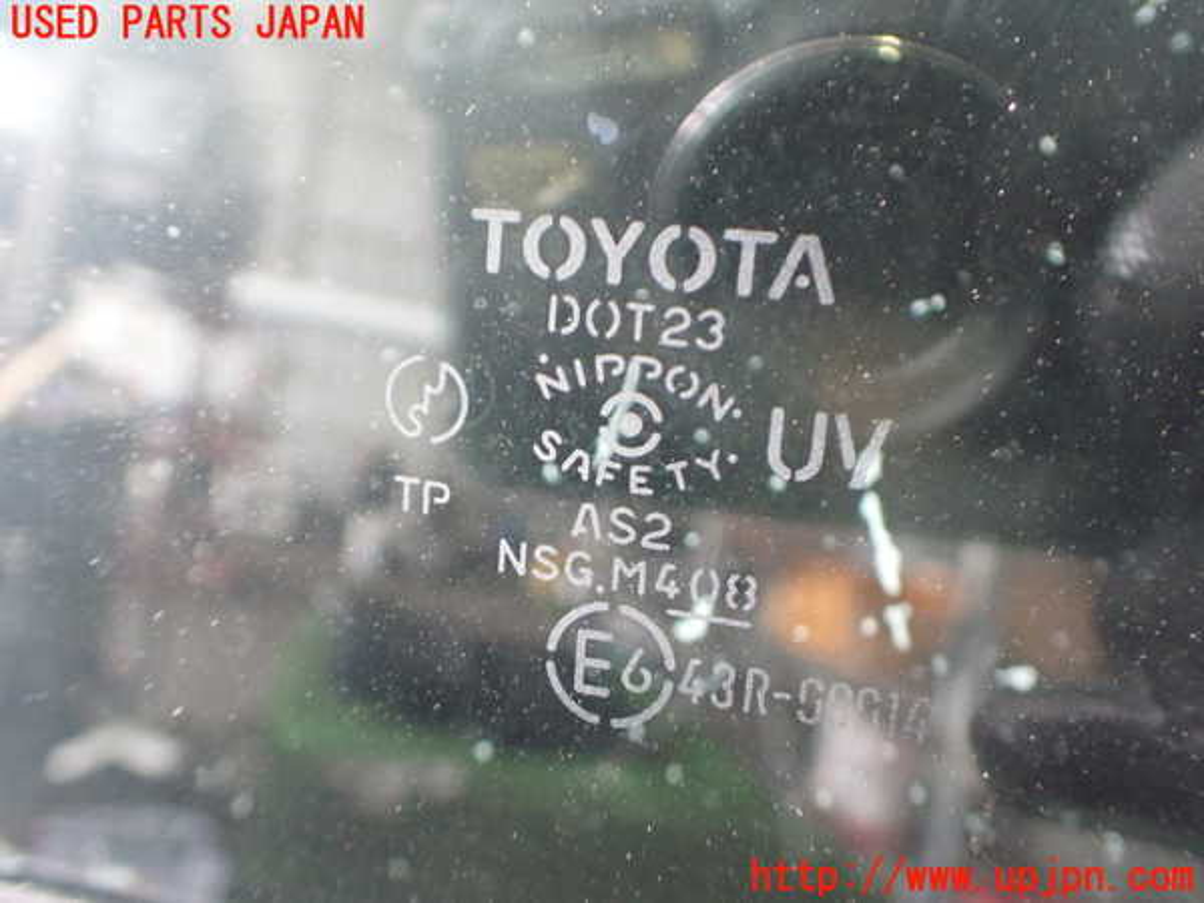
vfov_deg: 46.8
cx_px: 602
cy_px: 452
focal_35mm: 30
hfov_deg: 60.0
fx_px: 1043
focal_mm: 5.4
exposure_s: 1/100
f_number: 2.3
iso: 800
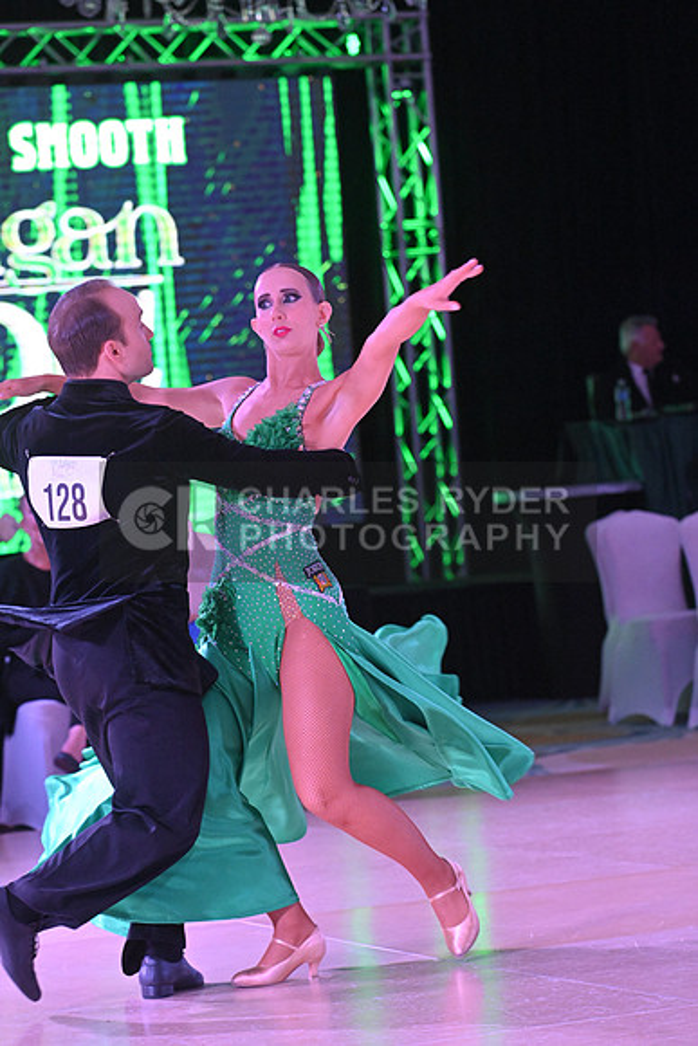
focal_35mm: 135
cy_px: 523
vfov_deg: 15.2
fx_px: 3924
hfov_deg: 10.2
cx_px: 349
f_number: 5.6
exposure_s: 1/400
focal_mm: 135
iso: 5000
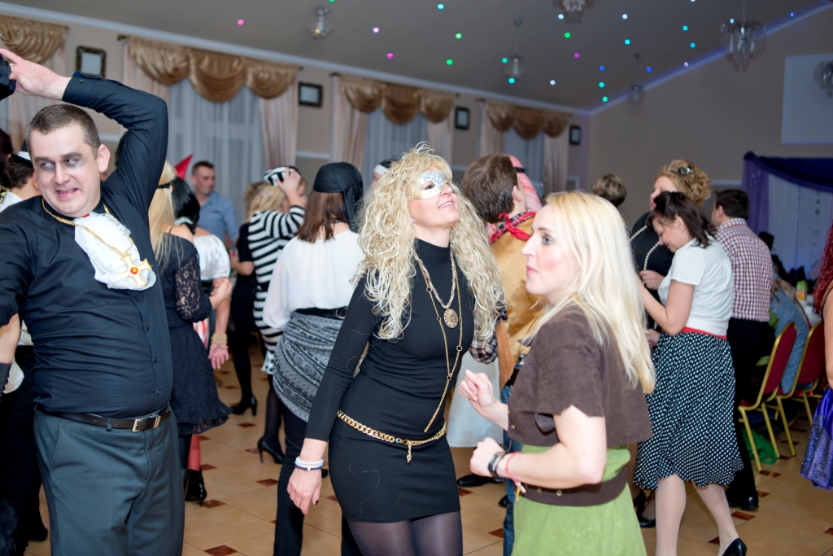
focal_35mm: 35
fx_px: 810
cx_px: 416
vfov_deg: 37.9
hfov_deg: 54.4
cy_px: 278
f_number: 2.8
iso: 400
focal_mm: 35
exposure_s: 1/320
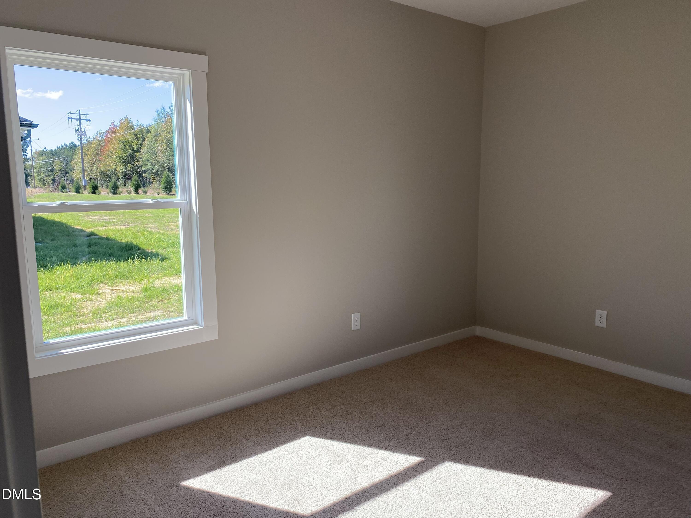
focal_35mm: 26
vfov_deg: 53.1
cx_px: 346
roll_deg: +0.6
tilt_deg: -9.1
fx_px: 519
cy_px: 259
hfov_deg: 67.3
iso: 32
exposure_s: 1/341
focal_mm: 4.25
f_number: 1.8
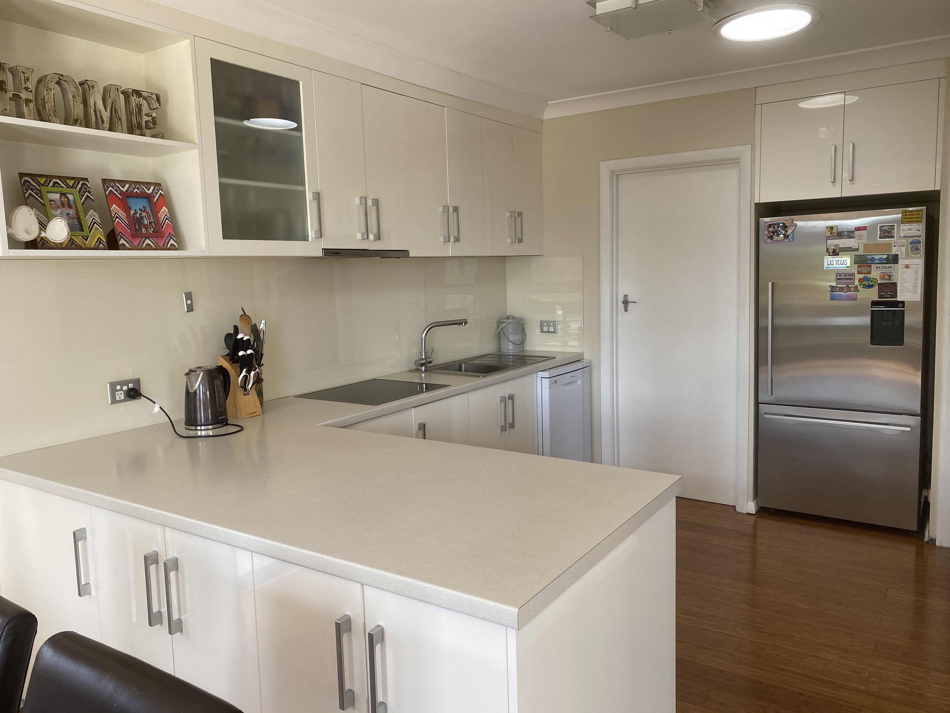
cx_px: 475
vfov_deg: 53.1
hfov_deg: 67.3
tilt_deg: -7.7
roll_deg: +1.6
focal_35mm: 26
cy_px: 356
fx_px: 714
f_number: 1.8
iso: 64
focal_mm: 4.25
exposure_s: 1/121
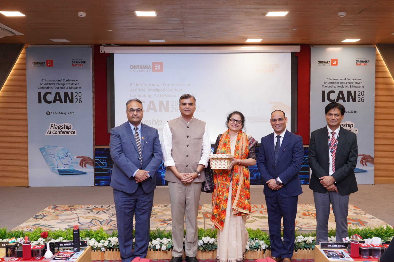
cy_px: 131
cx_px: 197
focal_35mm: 37
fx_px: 405
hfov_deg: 51.9
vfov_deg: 35.9
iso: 2500
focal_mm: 37
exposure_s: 1/250
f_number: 5
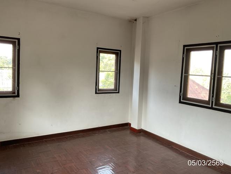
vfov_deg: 48.2
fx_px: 194
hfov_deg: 61.7
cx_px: 116
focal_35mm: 29
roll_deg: -1.4
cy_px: 87
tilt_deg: -5.5
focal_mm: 3
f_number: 1.8
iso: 50
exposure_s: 1/60
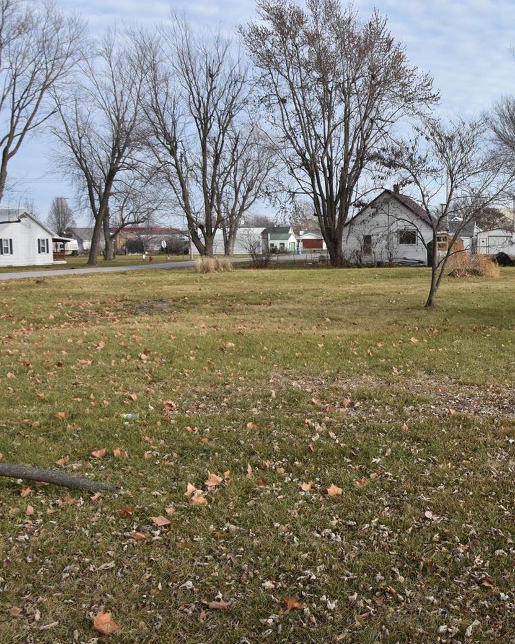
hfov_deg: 35.3
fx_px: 743
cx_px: 491
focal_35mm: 39
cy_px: 317
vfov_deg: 46.8
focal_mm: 18
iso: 400
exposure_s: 1/500
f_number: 8
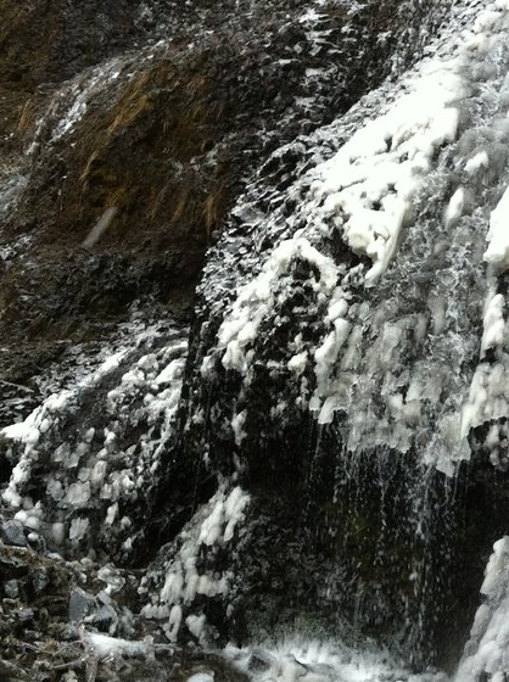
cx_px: 357
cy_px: 320
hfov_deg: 19.5
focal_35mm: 75
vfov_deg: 26.0
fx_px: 1475
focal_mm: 3.85
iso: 80
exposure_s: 1/120
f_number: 2.8
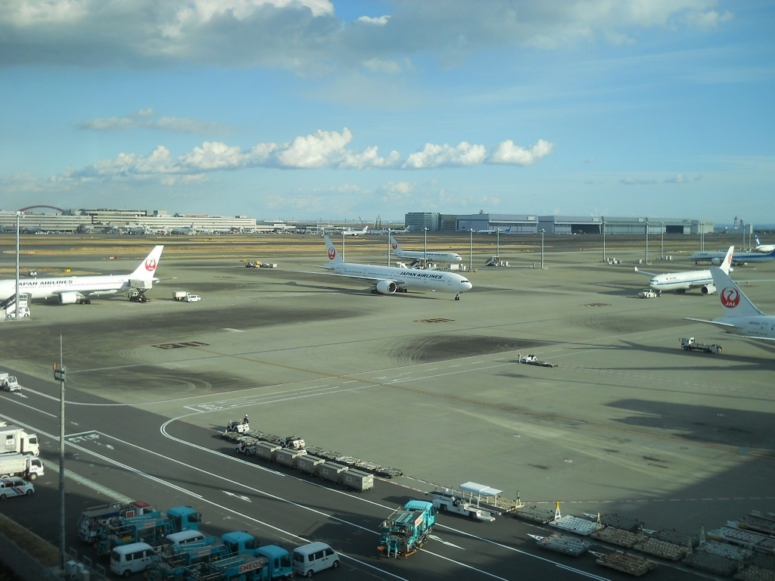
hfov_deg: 45.8
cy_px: 290
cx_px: 388
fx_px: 918
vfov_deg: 35.1
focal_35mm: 41
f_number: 5.5
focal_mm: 6.72
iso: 80
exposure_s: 1/250
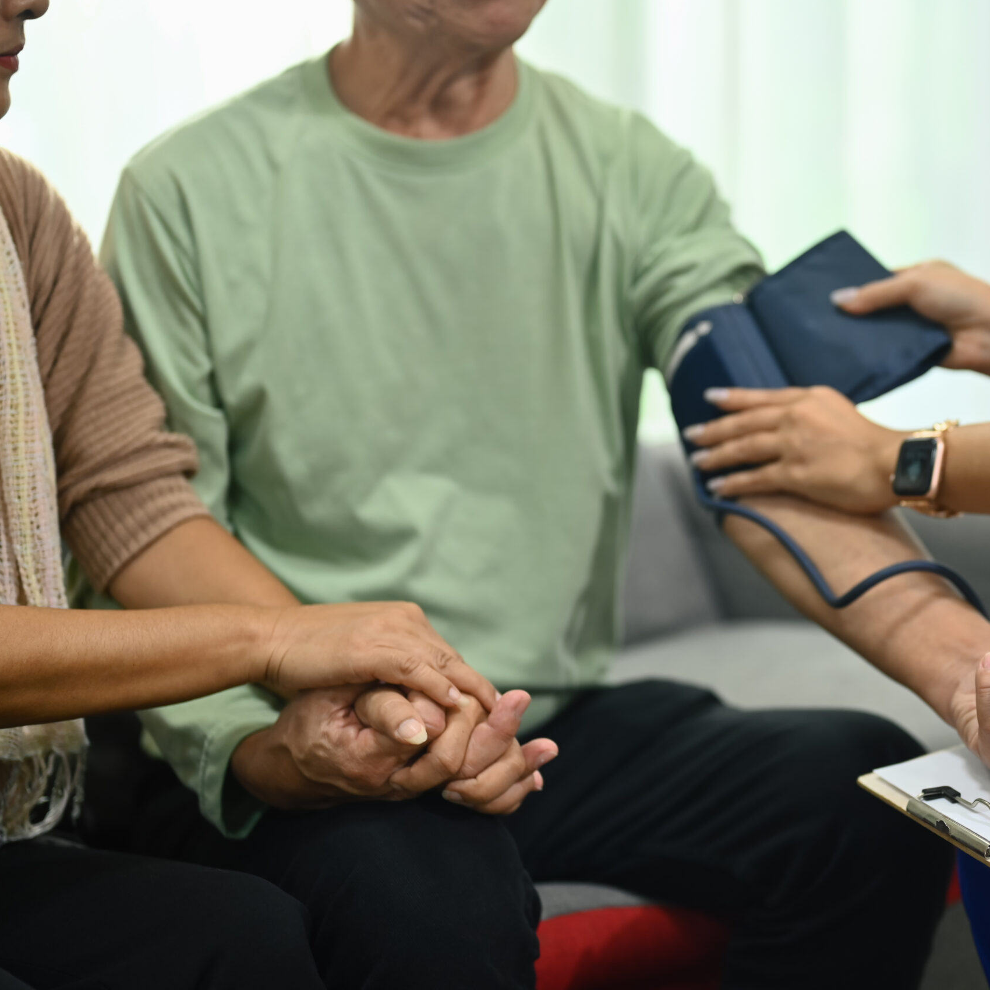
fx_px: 2071
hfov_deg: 26.7
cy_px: 495
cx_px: 696
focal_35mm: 64
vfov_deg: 26.9
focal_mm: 50
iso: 500
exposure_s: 1/100
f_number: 2.2
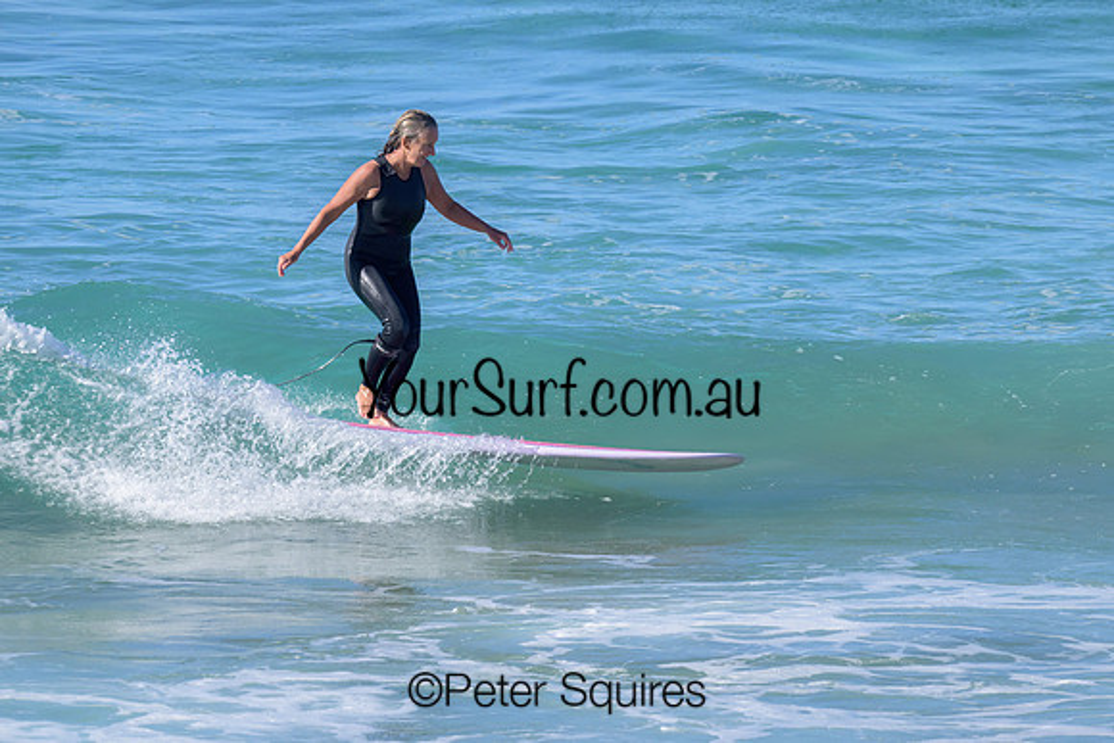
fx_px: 22273
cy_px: 306
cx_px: 542
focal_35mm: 720
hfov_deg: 2.9
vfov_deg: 1.9
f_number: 10
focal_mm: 530
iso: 640
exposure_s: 1/1250
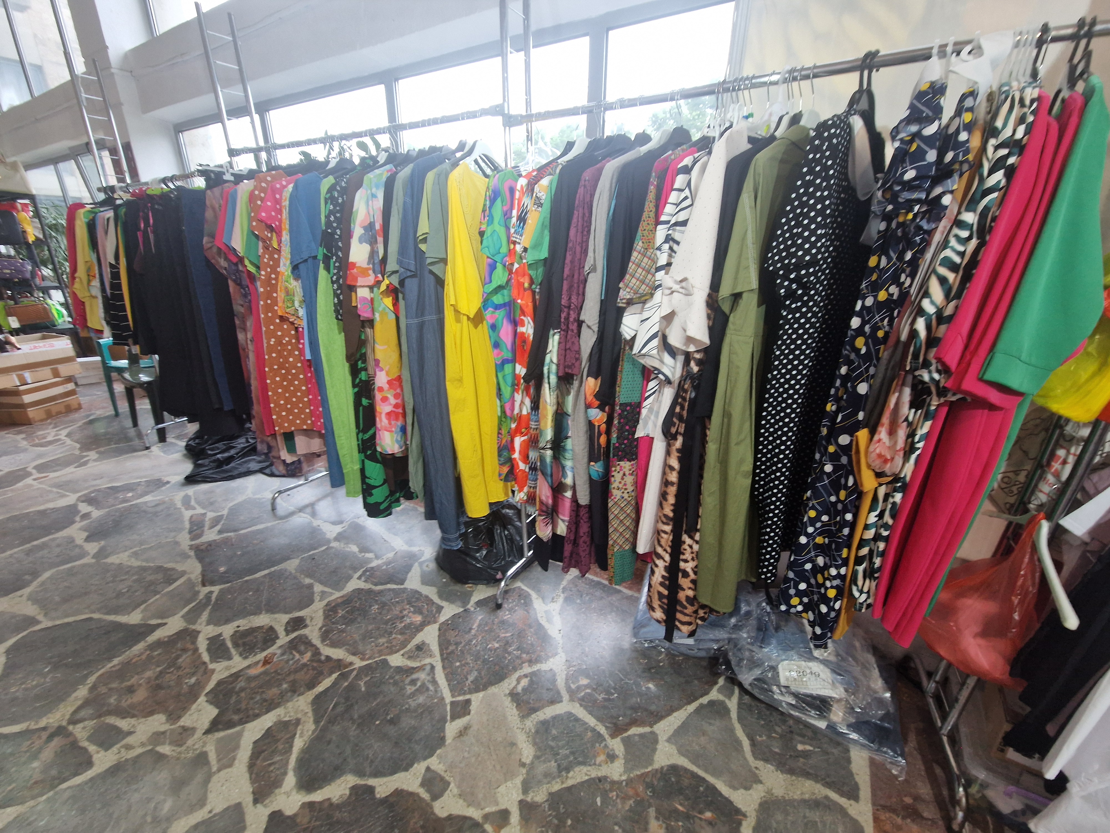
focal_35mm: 13
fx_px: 417
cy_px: 416
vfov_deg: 89.9
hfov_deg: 106.2
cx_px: 555
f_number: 2.2
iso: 160
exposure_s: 1/50
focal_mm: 2.2
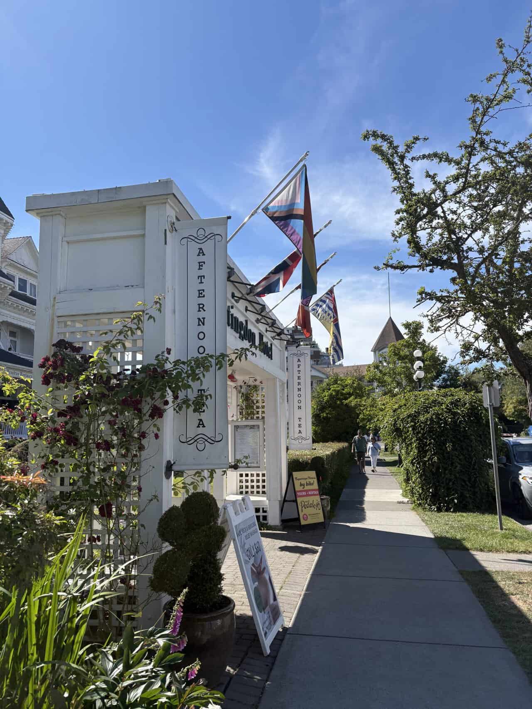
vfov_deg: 67.3
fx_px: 533
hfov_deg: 53.1
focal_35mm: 26
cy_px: 354
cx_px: 266
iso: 50
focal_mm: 5.96
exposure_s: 1/3125
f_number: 1.6
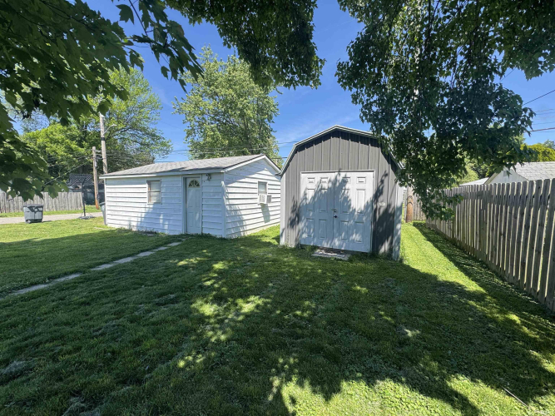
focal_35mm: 14
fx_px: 224
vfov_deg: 85.7
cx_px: 278
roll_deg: -0.1
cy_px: 208
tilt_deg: -3.7
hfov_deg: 102.1
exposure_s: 1/578
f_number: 2.2
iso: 50
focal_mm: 2.22
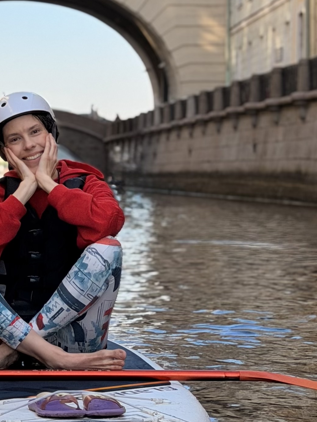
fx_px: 1342
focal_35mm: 110
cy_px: 120
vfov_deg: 17.8
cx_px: 63
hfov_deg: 13.4
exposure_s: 1/1575
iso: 80
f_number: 1.78
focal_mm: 6.76
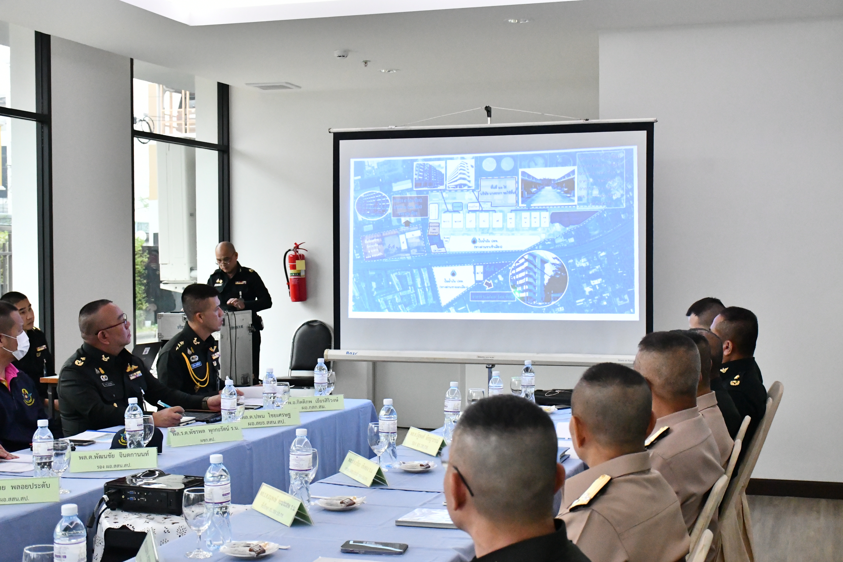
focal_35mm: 52
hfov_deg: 38.2
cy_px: 281
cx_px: 422
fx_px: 1218
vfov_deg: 26.0
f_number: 5.6
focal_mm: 35
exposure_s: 1/350
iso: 6400
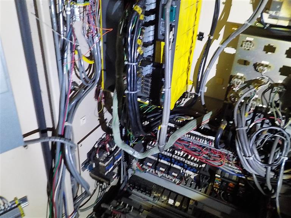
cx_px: 146
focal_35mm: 30
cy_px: 109
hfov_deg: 60.0
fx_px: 252
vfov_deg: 46.8
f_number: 3.3
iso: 800
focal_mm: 4.1
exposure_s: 1/15
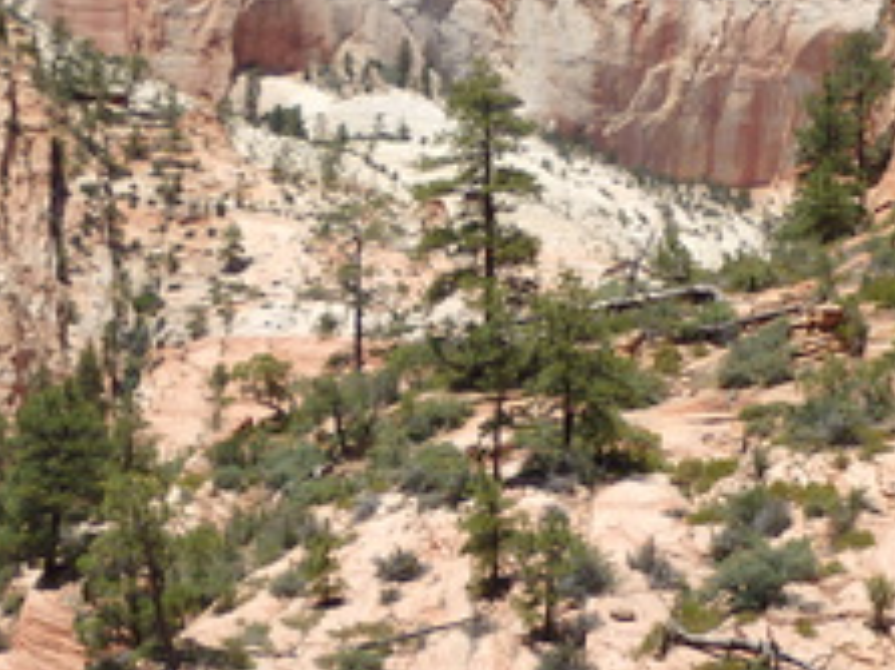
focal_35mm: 110
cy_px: 431
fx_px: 2843
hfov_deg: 17.9
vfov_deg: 13.4
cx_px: 498
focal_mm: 8.8
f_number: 14
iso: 125
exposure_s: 1/100
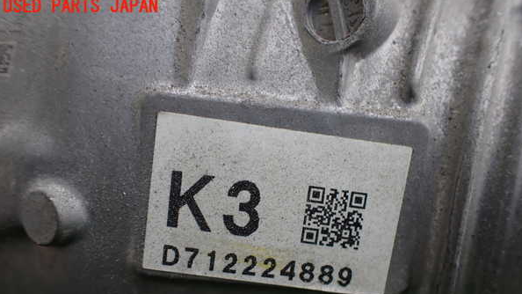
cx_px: 262
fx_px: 457
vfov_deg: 35.3
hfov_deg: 59.5
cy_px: 194
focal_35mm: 33
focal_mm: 5.4
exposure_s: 1/200
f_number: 2.3
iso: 100
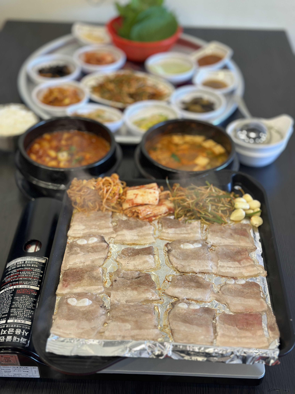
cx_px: 148
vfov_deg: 39.7
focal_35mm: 48
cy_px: 197
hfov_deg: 30.3
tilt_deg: -40.4
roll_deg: -2.1
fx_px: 545
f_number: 1.78
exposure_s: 1/60
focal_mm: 6.86
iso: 64
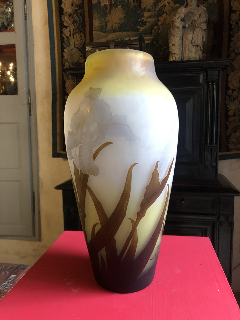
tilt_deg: -6.1
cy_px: 160
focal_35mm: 28
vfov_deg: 63.4
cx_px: 120
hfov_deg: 49.7
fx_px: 259
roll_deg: +0.2
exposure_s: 1/13
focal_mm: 4
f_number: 1.8
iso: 100
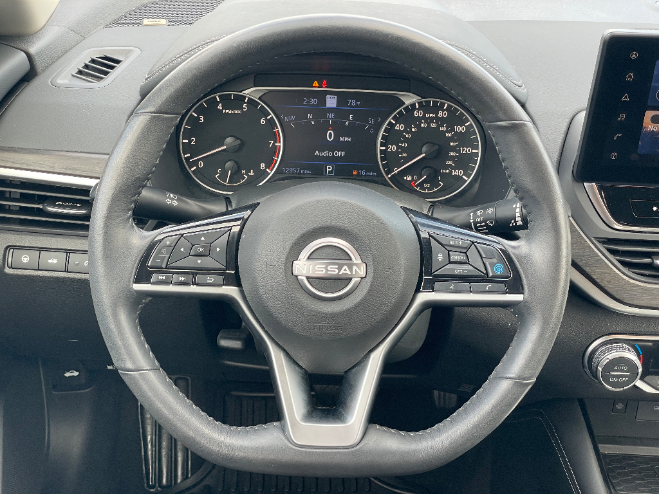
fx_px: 990
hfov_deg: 36.8
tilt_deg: -30.5
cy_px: 247
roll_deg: -2.3
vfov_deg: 28.0
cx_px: 330
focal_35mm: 52
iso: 64
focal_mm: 6
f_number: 2
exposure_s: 1/99
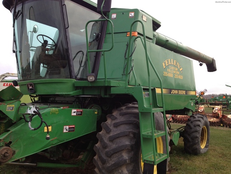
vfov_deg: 40.7
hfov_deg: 52.6
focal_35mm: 35
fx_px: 234
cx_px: 116
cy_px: 87
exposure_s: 1/262
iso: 50
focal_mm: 4.28
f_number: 2.4
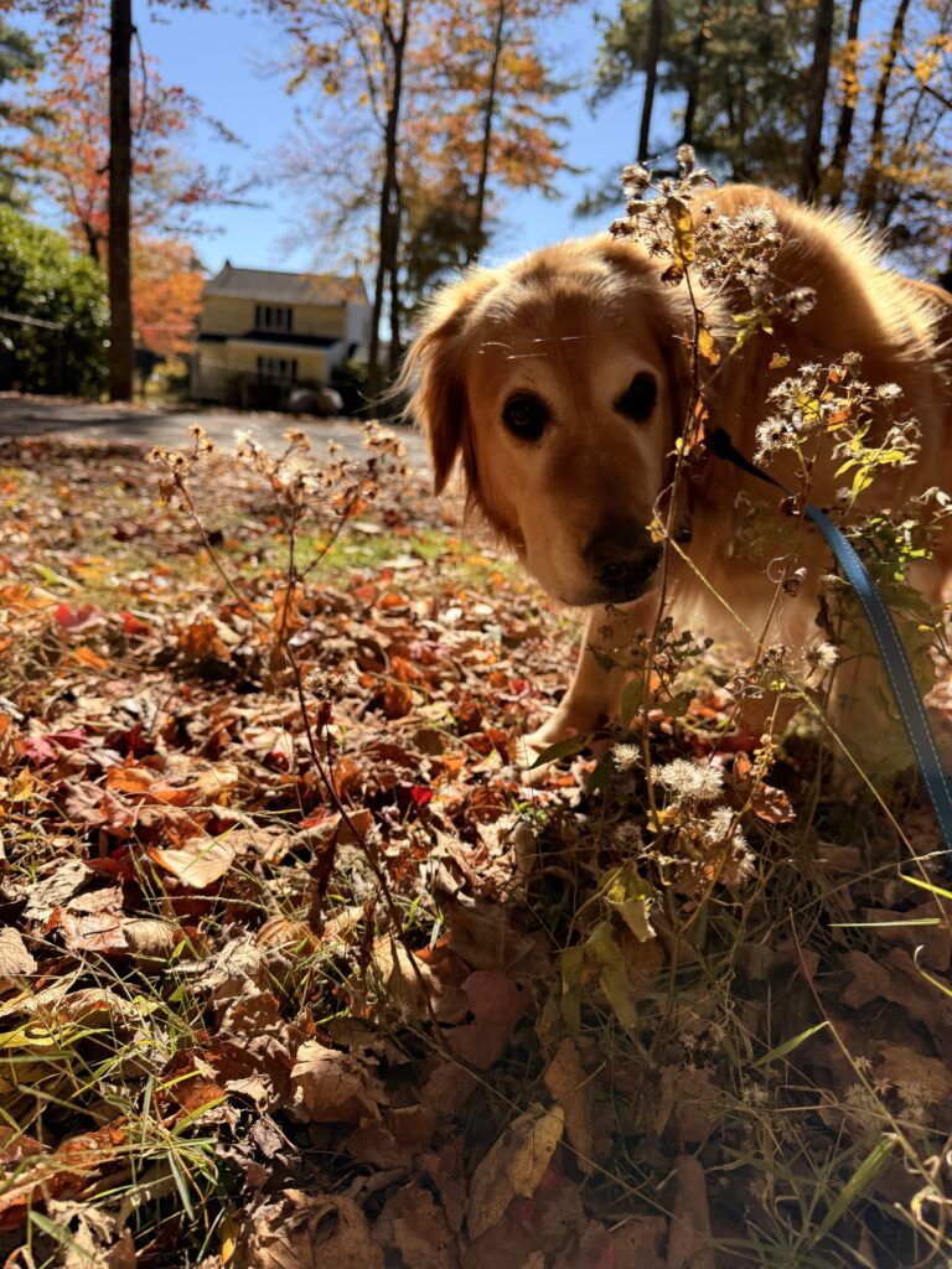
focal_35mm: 24
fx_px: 880
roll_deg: -4.2
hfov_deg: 56.8
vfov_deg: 71.6
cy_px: 634
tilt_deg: -17.0
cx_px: 476
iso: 100
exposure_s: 1/3021
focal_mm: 6.76
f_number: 1.78
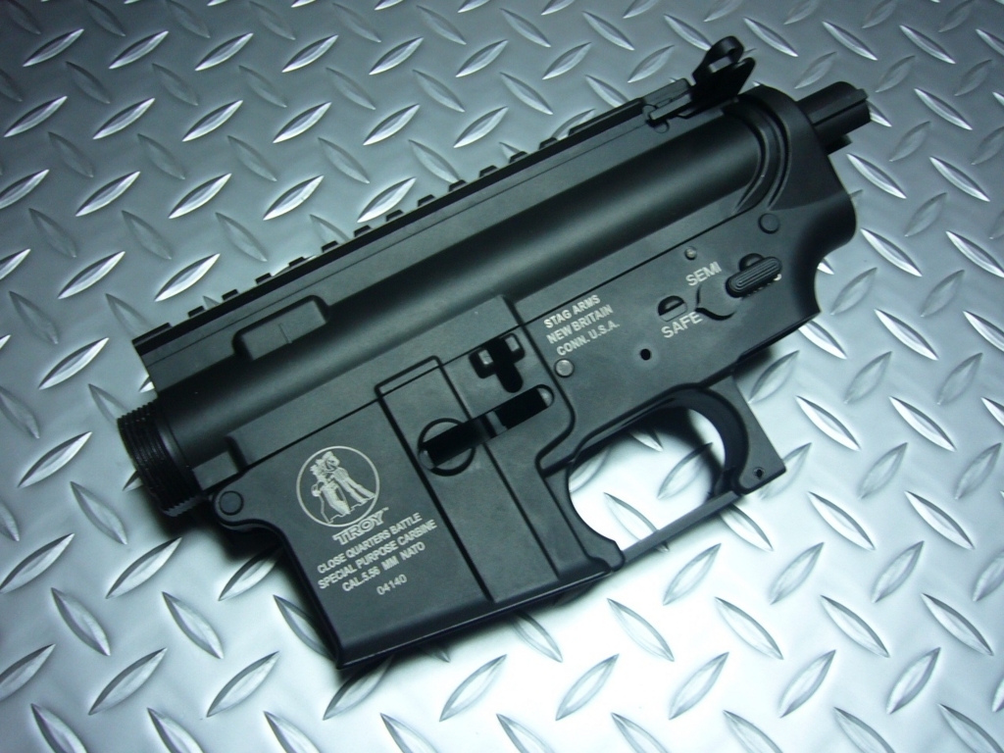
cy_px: 376
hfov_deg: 56.8
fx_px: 928
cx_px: 502
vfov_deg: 44.2
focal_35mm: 32
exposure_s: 1/13
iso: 100
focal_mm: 4.6
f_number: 2.8
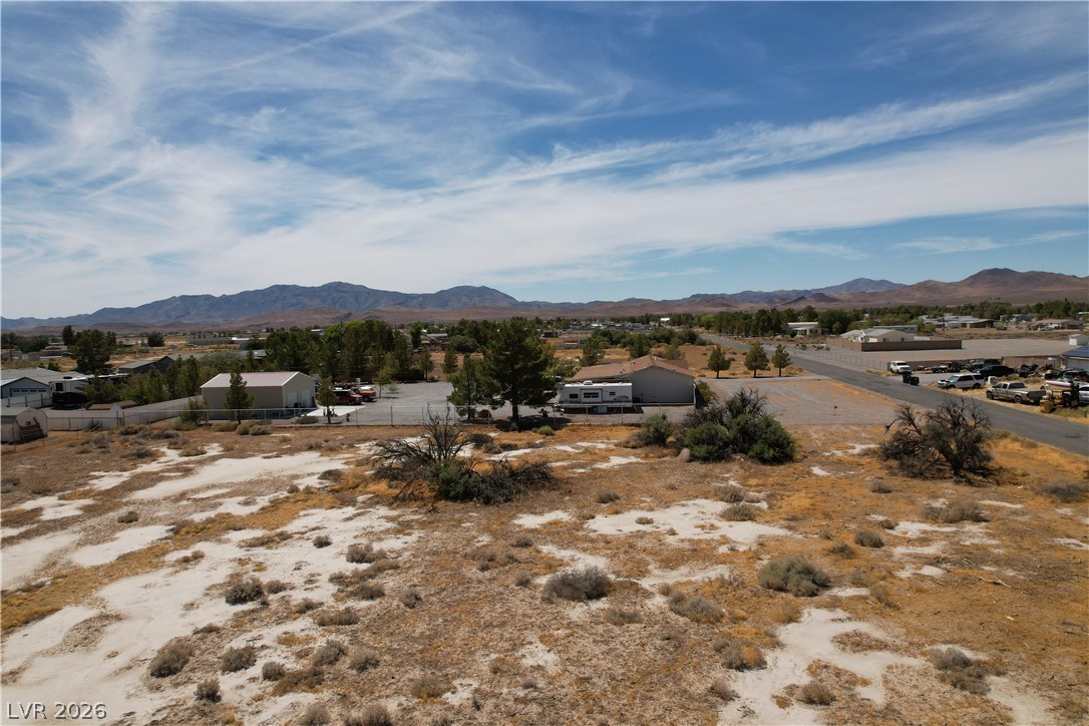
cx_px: 544
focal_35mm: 22
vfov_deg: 57.2
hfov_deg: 78.6
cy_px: 363
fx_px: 665
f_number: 2.8
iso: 100
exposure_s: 1/240
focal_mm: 8.38
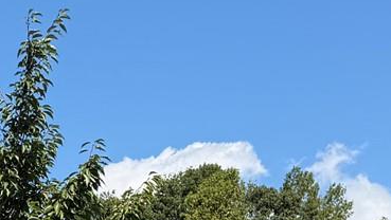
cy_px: 349
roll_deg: +0.1
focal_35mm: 145
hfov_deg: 13.9
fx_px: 1504
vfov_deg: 8.2
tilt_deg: +8.1
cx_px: -188
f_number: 1.78
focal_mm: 6.76
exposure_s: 1/3021
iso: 80
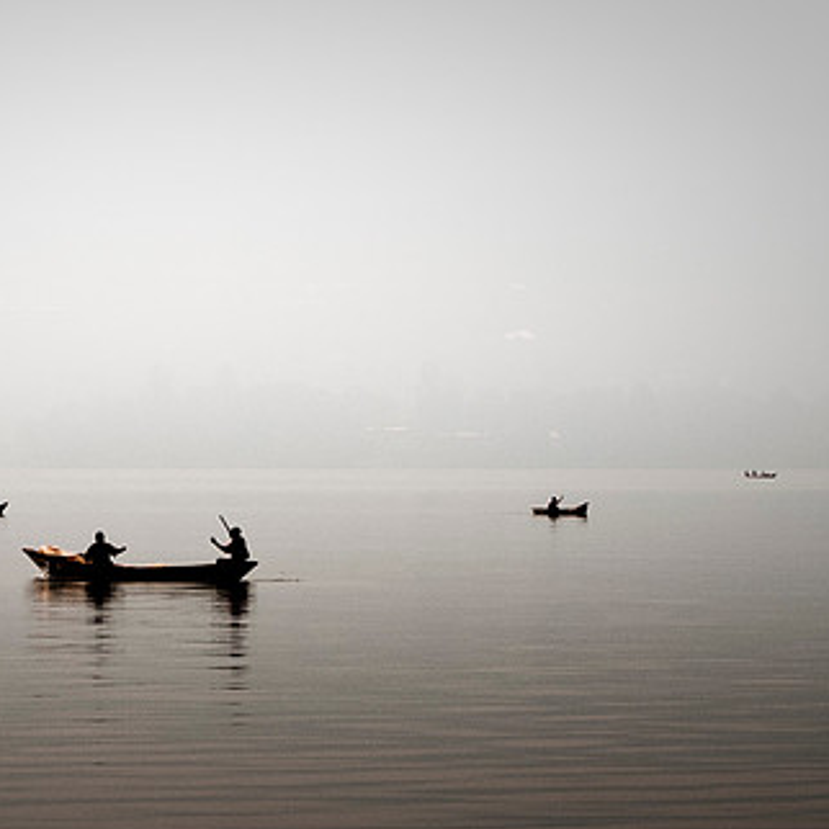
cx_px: 180
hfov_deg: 15.1
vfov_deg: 15.2
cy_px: 452
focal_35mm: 115
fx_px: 3116
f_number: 5.6
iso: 200
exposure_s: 1/1250
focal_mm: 50
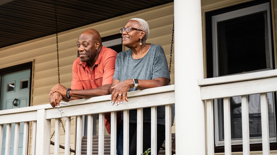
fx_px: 499
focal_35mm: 68
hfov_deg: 30.7
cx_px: 89
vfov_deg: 17.7
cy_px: 76
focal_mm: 46
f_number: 2.8
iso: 1000
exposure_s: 1/160
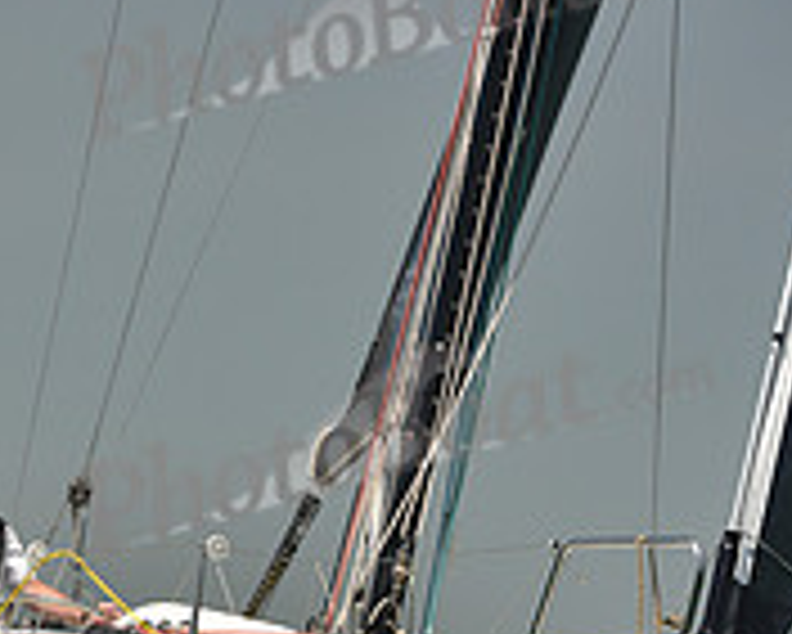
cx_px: -148
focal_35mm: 448
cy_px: 735
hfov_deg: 4.3
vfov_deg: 3.5
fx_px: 10507
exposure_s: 1/800
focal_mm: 145
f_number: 5.6
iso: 250
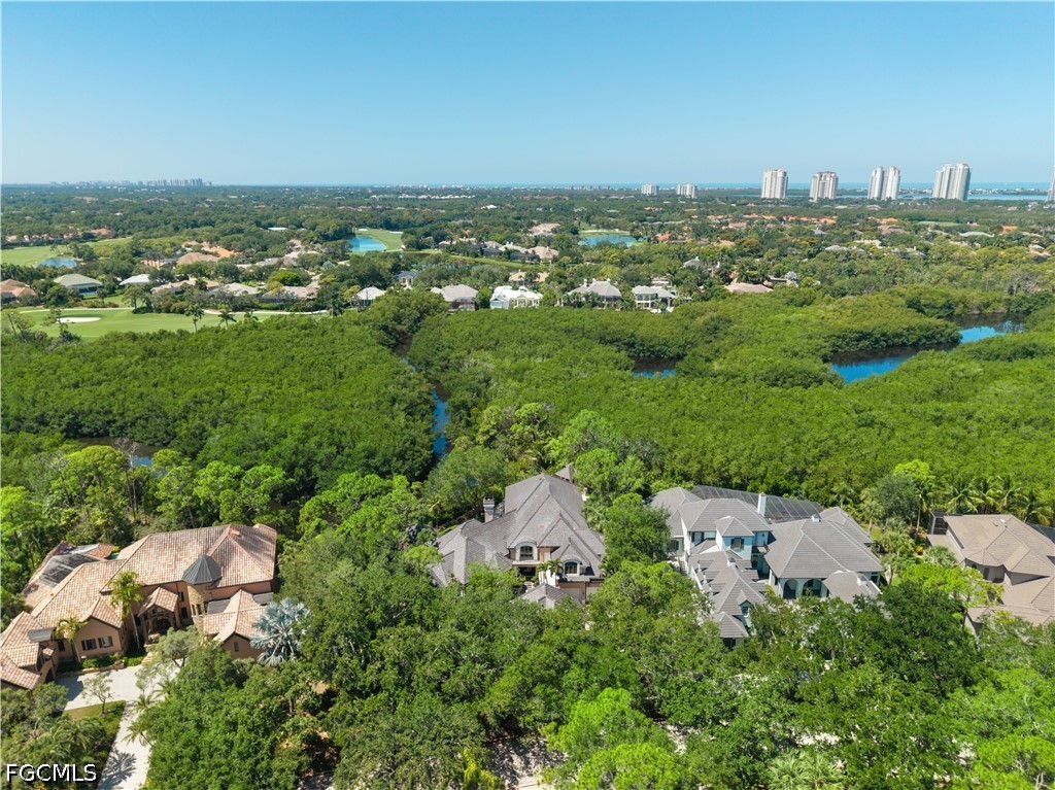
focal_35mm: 24
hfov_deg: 71.6
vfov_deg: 56.8
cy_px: 395
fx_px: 731
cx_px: 528
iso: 100
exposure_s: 1/400
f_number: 1.8
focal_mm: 8.67
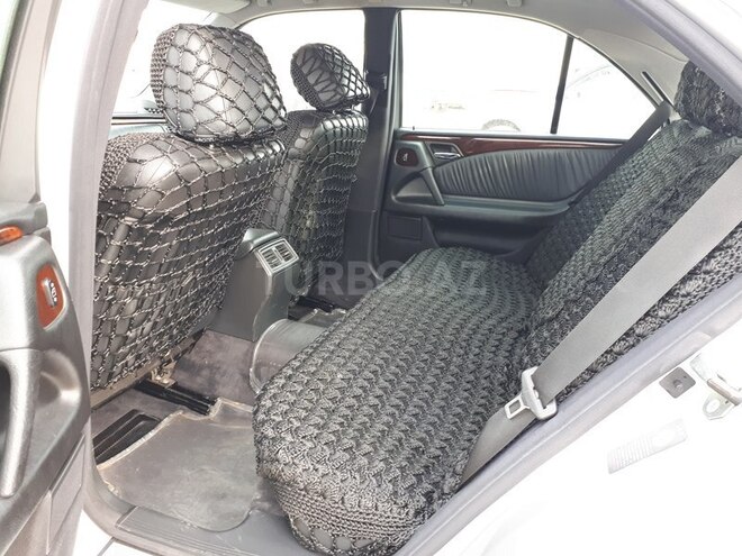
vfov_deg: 51.4
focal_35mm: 27
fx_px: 579
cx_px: 371
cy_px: 278
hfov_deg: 65.3
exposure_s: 1/33
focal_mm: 3.6
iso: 80
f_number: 1.9
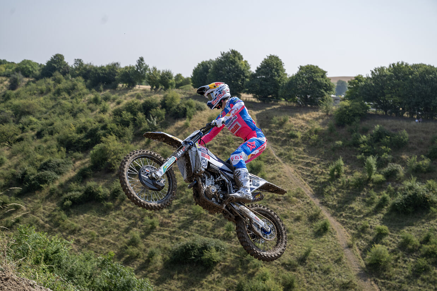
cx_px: 218
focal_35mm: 58
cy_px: 146
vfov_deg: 23.4
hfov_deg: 34.5
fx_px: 704
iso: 200
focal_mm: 58
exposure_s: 1/1250
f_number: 5
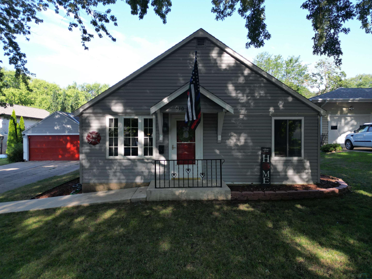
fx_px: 258
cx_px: 186
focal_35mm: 24
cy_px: 140
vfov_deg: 56.8
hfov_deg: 71.6
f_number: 1.7
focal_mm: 6.72
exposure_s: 1/640
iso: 100
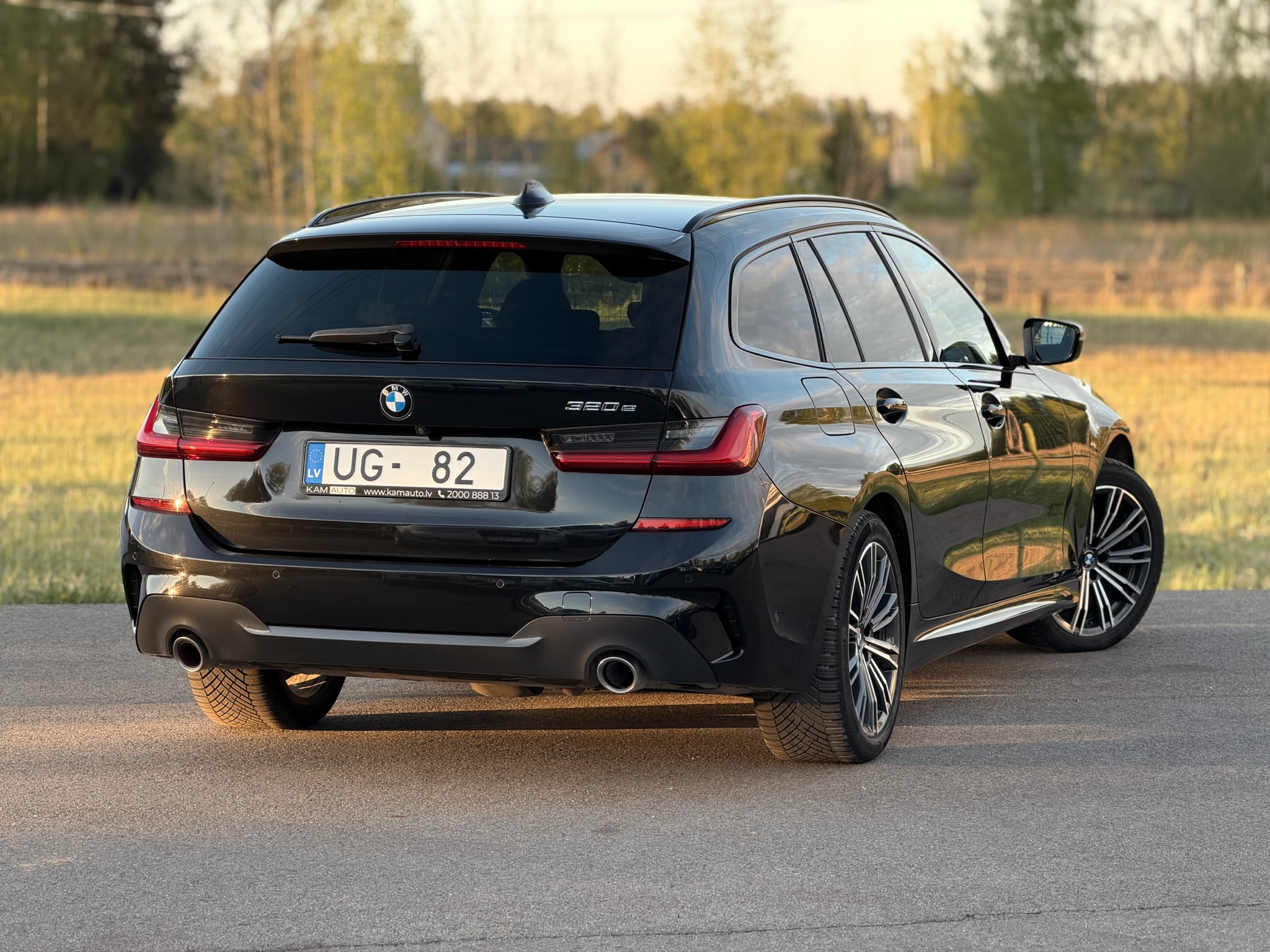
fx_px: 3669
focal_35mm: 100
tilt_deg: -5.0
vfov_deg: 14.8
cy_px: 476
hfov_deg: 19.6
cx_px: 635
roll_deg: +0.1
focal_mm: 16.89
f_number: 2.8
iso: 80
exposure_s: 1/121
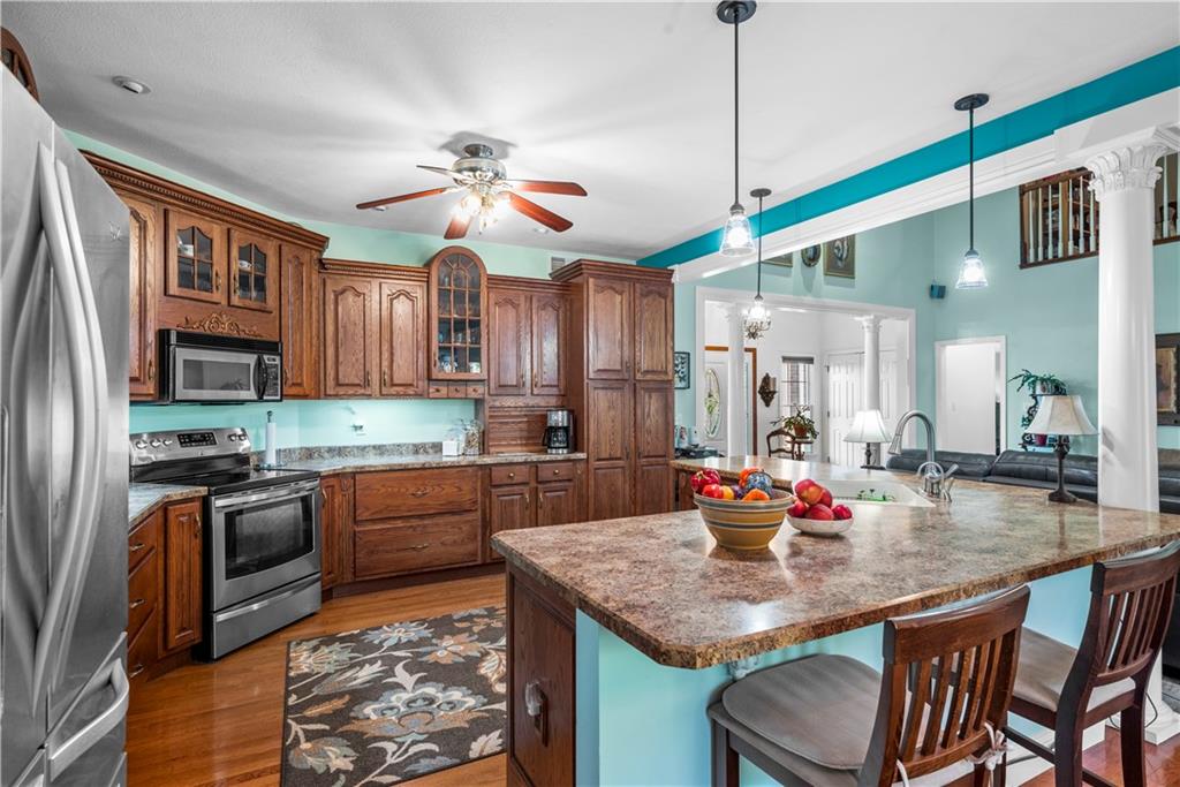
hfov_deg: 91.6
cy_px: 394
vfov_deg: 68.9
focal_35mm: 18
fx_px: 574
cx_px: 590
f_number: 8
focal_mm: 17.5
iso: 400
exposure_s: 1.3
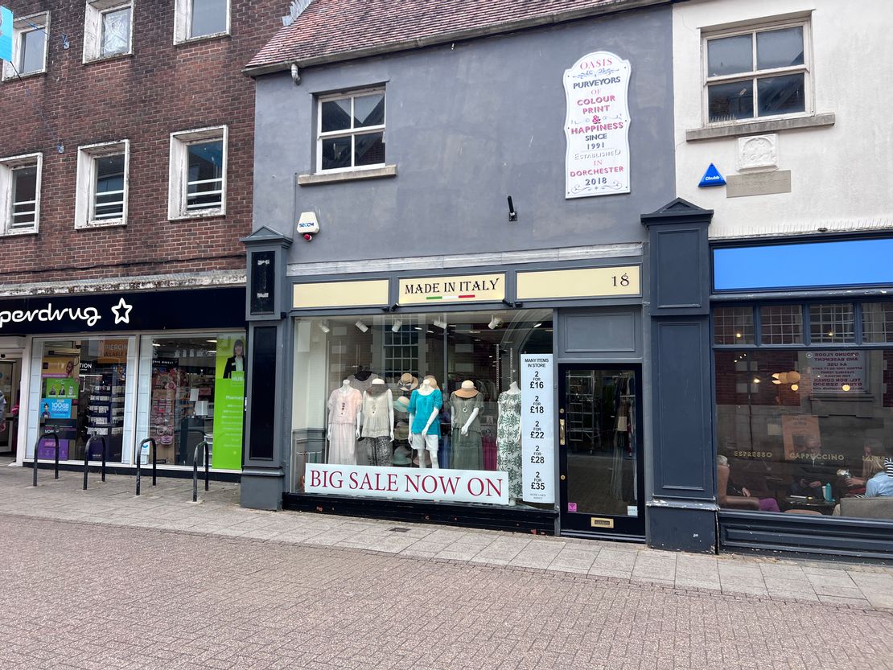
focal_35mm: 26
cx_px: 446
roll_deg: +0.0
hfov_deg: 67.3
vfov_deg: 53.1
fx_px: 671
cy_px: 335
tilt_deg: +4.8
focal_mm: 5.7
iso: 50
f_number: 1.5
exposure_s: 1/840
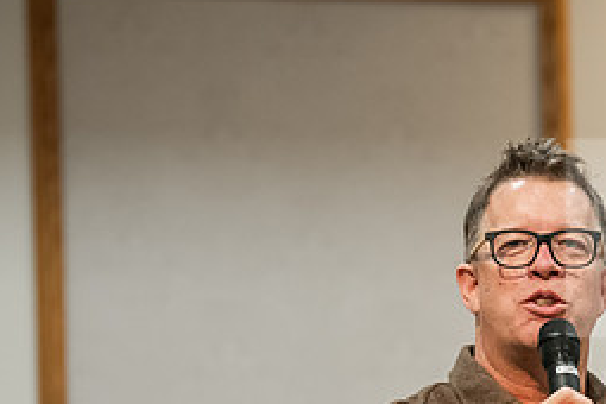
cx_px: 494
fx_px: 5167
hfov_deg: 6.7
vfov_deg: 4.5
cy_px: 427
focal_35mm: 307
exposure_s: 1/250
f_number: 3.2
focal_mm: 135
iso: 2000
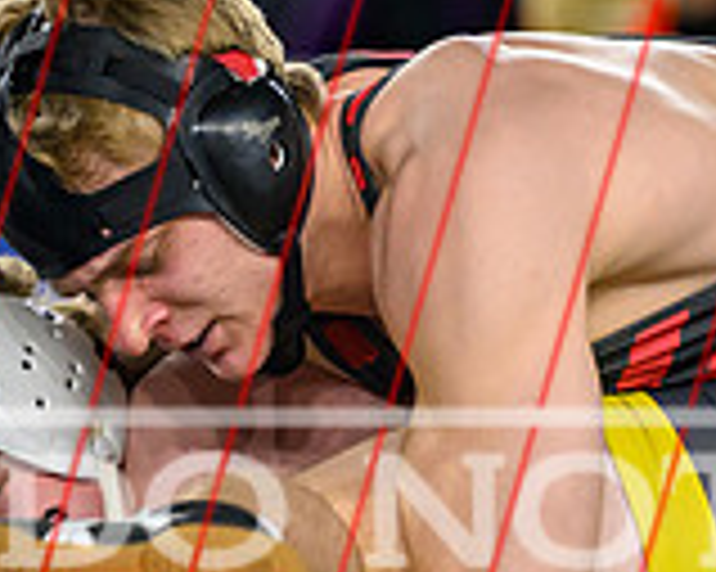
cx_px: 814
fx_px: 12622
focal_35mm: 596
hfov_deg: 3.2
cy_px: 527
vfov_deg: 2.6
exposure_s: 1/800
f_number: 2.8
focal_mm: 130
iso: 1400
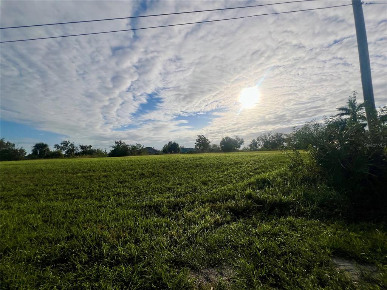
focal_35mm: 13
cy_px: 145
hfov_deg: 106.2
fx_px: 145
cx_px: 194
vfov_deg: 89.9
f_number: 1.8
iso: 25
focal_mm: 1.57
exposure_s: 1/6944
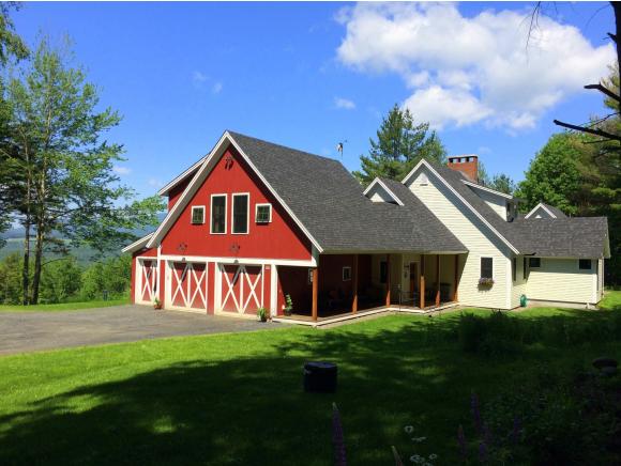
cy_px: 233
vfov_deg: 48.3
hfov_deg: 61.6
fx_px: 521
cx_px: 310
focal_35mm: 29
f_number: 2.2
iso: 32
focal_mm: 4.15
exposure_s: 1/1953
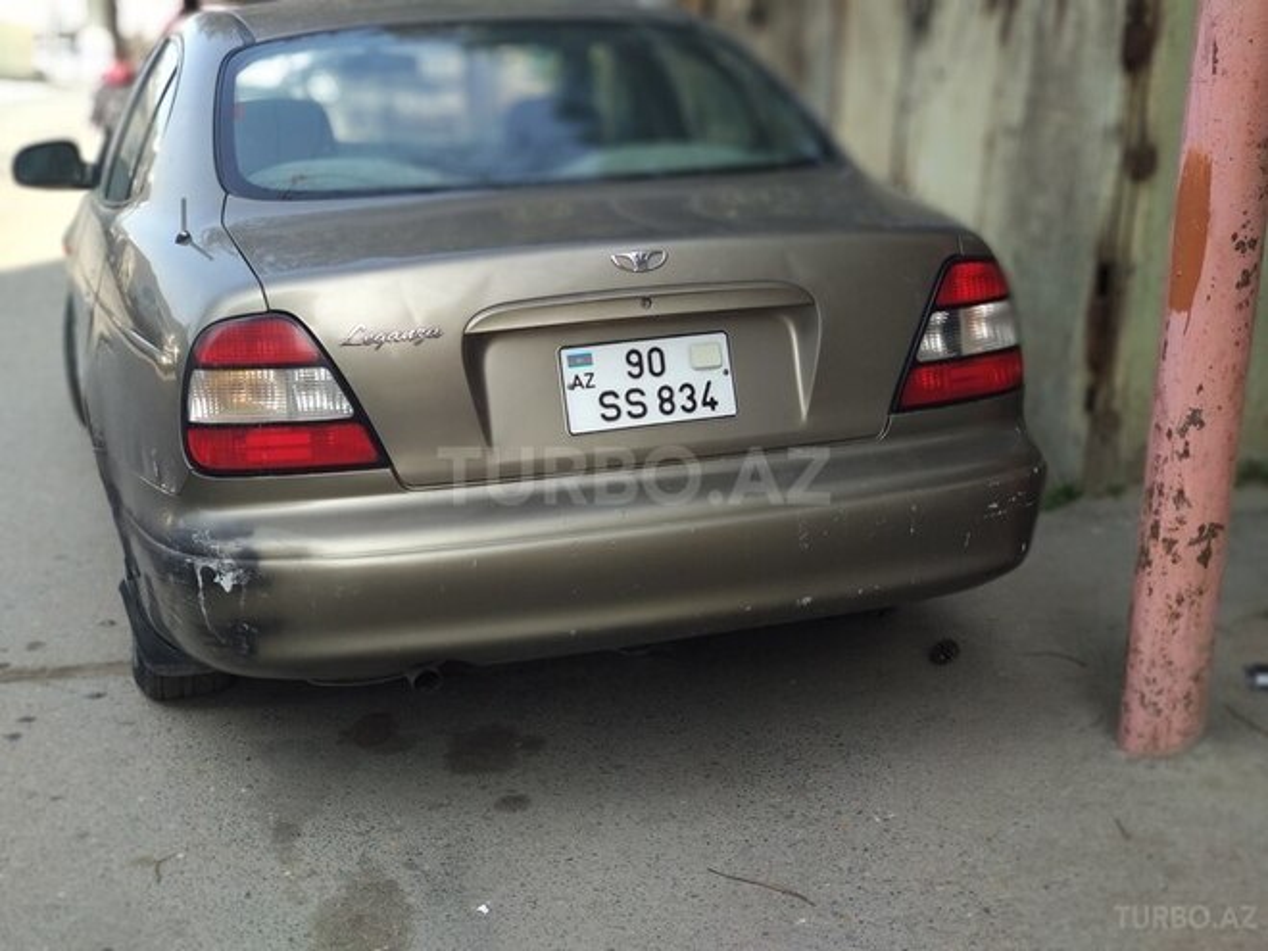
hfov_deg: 36.8
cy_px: 476
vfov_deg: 28.0
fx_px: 1905
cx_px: 634
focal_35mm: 52
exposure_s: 1/164
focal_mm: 5.99
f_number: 2.6
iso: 100
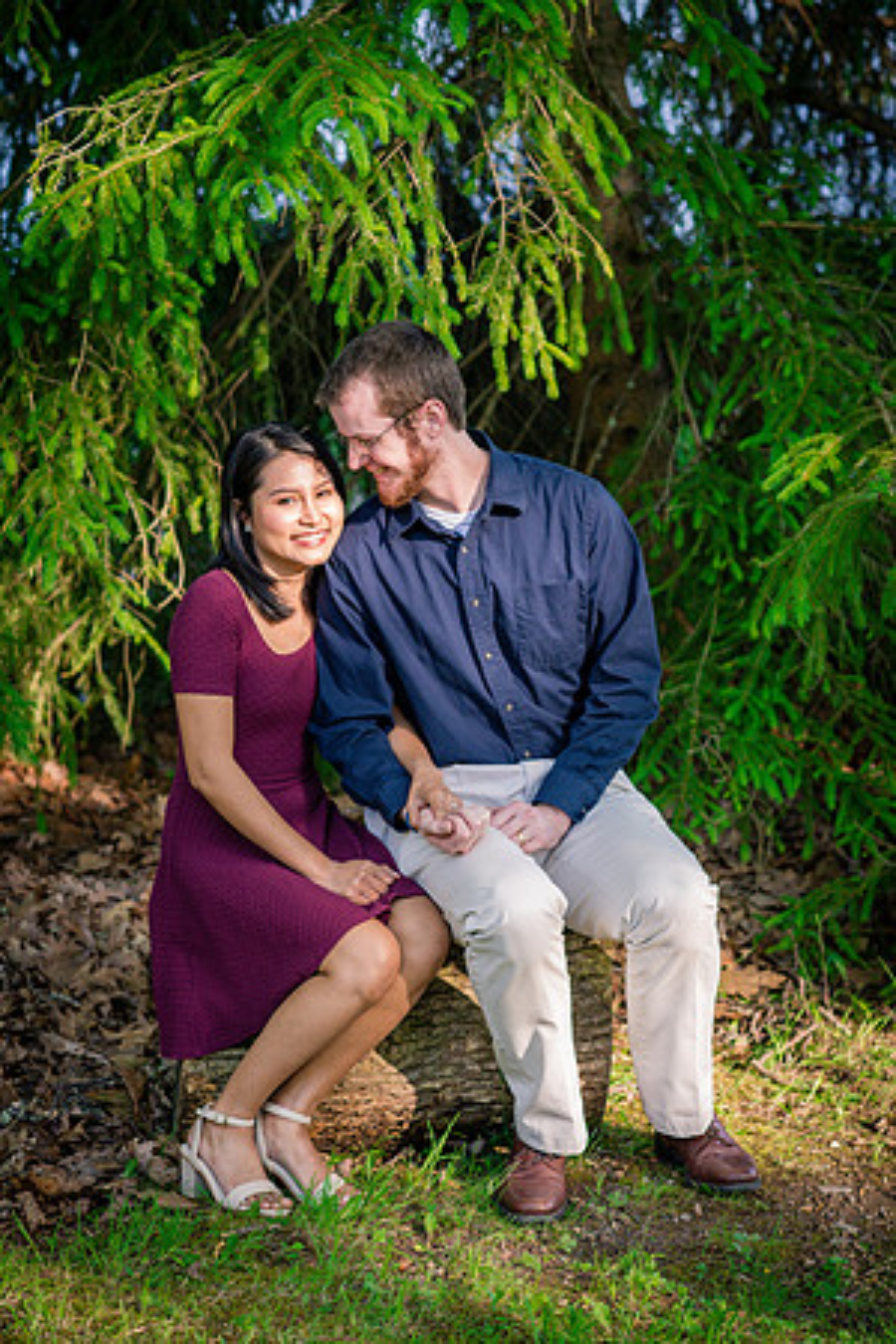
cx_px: 448
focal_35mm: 85
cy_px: 672
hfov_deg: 16.1
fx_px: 3173
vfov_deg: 23.9
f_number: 3.5
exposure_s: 1/400
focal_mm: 85
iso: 800
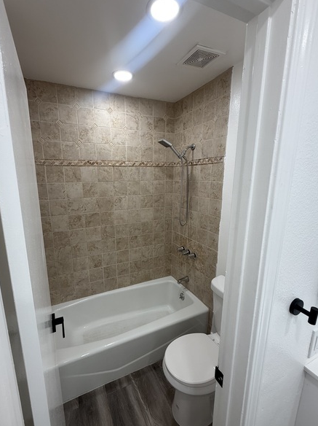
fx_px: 196
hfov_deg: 77.8
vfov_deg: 94.5
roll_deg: -0.5
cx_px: 143
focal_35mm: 16
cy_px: 218
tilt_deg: -12.9
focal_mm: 2.22
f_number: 2.2
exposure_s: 1/120
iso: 125
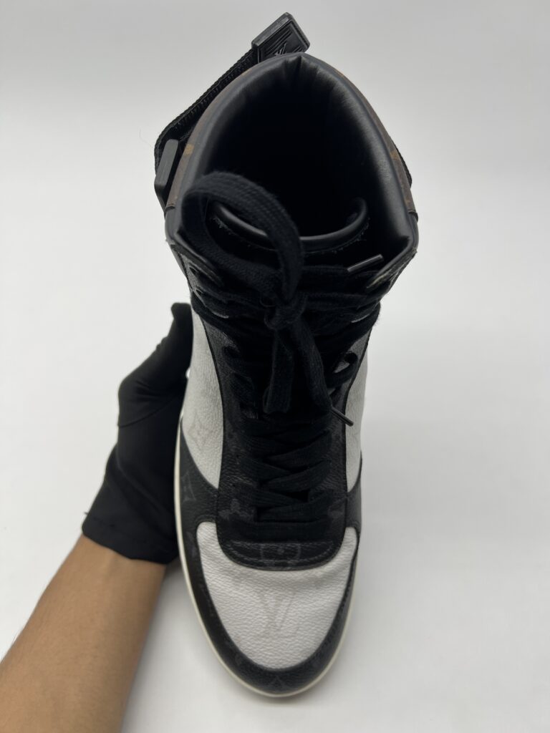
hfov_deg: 53.1
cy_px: 366
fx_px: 551
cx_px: 275
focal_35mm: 26
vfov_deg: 67.3
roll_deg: +2.0
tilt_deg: -43.8
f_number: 1.5
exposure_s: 1/192
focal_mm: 5.7
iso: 40
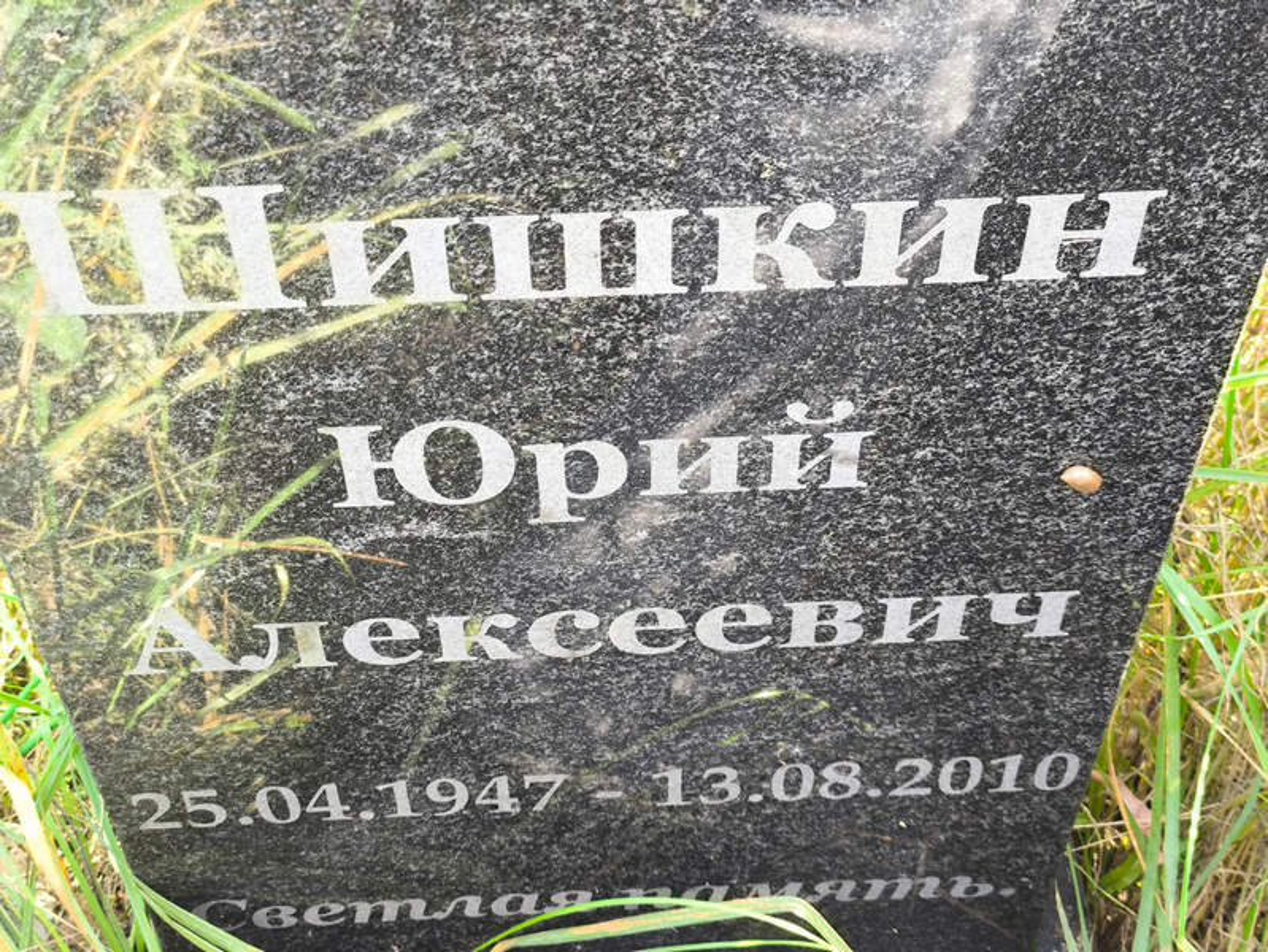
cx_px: 634
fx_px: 1832
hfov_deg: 38.2
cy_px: 476
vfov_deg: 29.1
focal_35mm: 50
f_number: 1.7
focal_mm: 4.71
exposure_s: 1/50
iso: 125
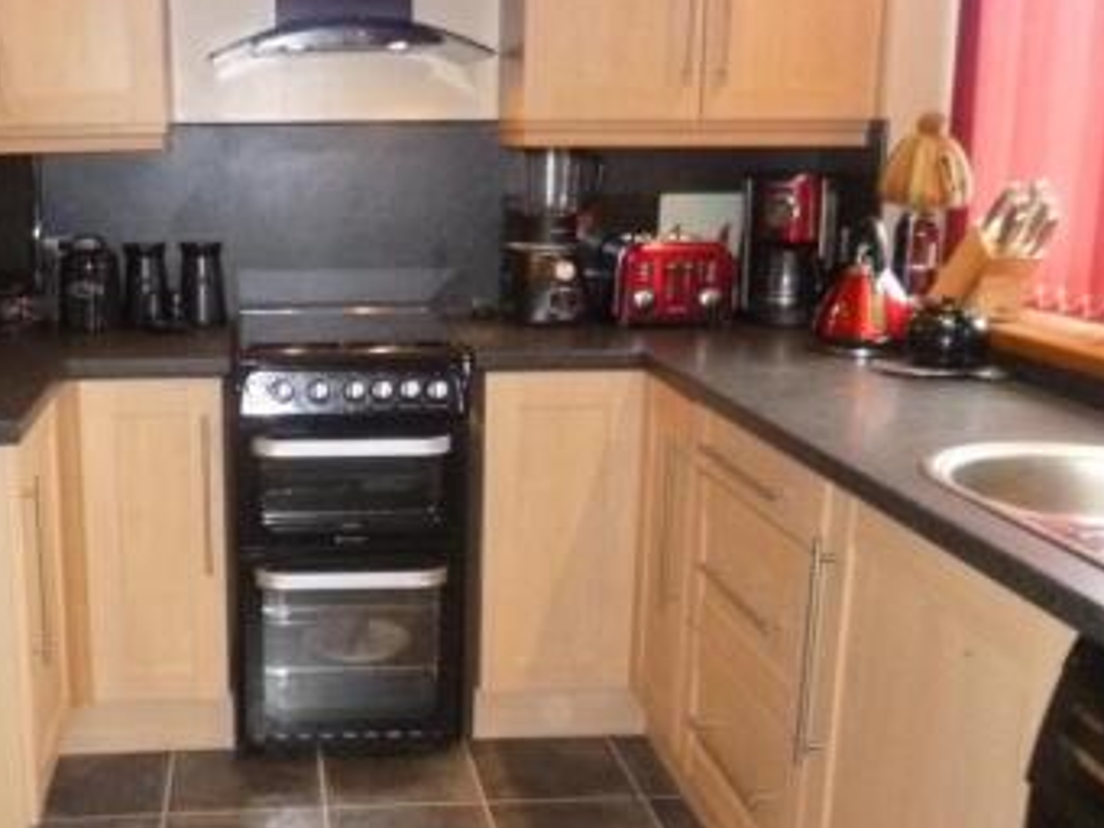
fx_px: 1308
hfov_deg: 44.5
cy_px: 432
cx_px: 303
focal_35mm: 41
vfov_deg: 35.2
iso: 640
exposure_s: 1/60
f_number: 2.5
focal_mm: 4.3
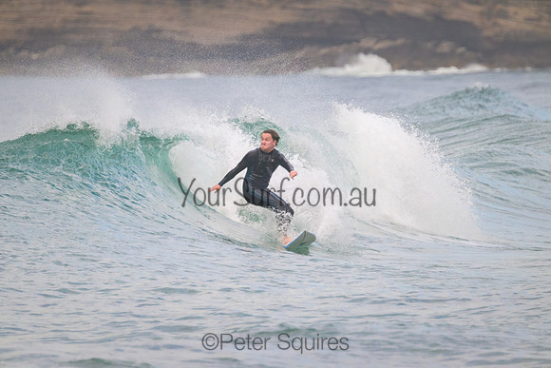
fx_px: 12247
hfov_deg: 2.6
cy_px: 184
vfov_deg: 1.7
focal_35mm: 800
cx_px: 276
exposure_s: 1/640
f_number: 11
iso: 2500
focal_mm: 800
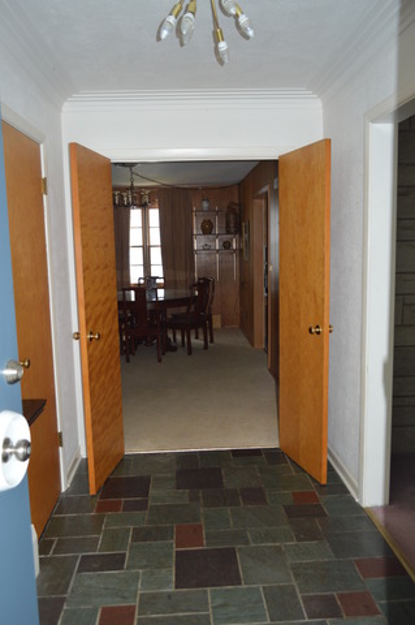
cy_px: 312
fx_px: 520
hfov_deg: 43.5
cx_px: 208
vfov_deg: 62.0
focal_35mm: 30
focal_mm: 20
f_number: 3.8
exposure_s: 1/30
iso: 720
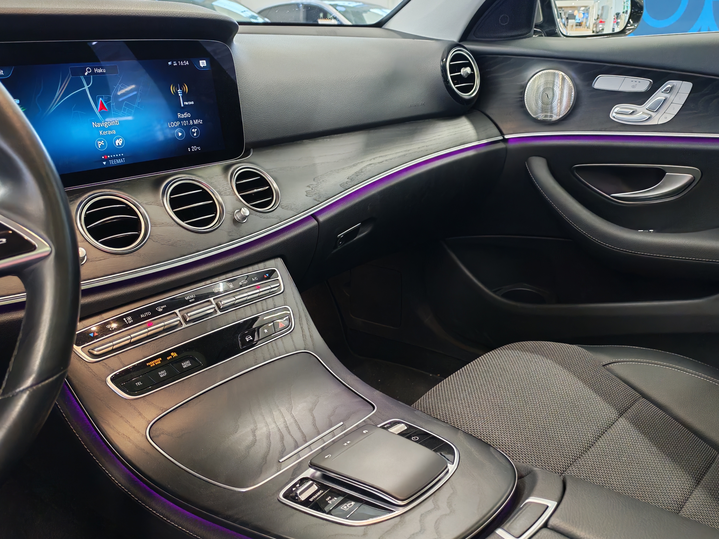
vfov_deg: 44.2
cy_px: 270
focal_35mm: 32
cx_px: 360
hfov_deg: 56.8
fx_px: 665
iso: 1240
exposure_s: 1/100
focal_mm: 6.12
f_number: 1.9
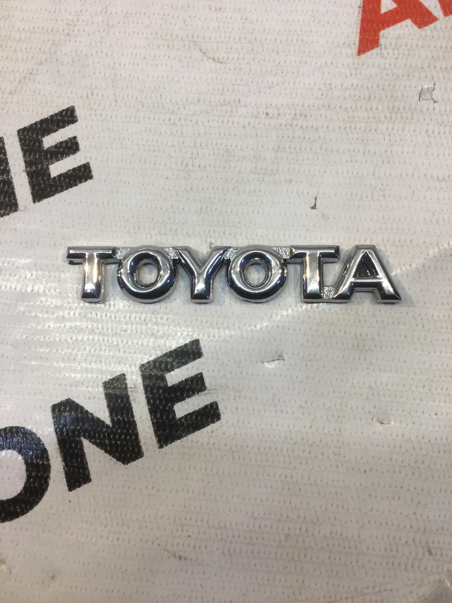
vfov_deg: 61.7
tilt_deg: -79.7
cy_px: 302
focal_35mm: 29
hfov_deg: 48.2
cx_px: 226
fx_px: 505
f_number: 2.2
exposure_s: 1/33
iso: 25
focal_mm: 4.15
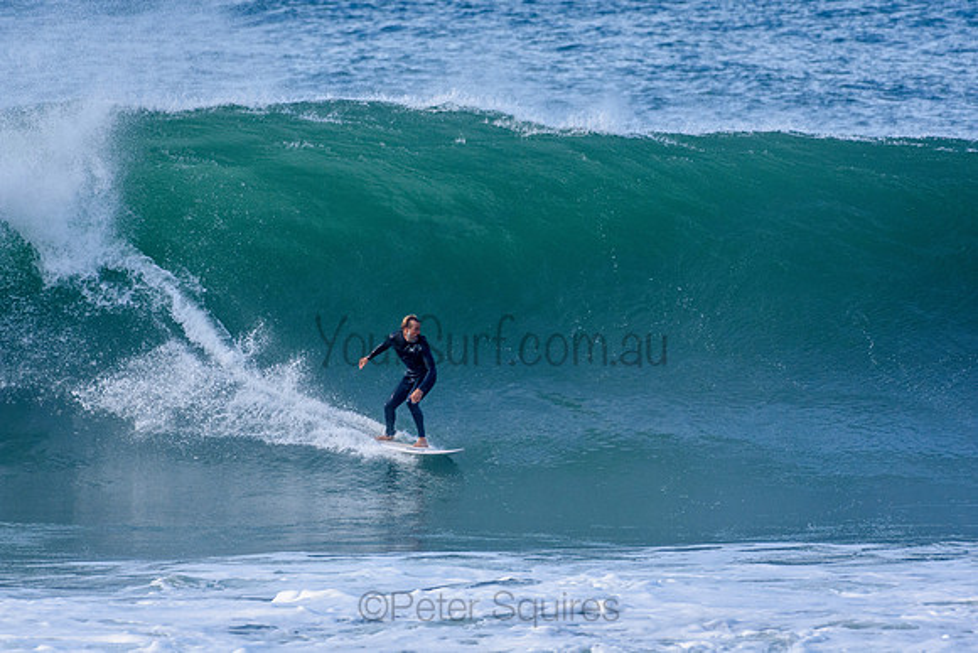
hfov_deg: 2.7
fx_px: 20379
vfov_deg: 1.8
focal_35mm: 750
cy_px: 326
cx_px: 489
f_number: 5.6
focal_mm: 500
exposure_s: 1/2000
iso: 640
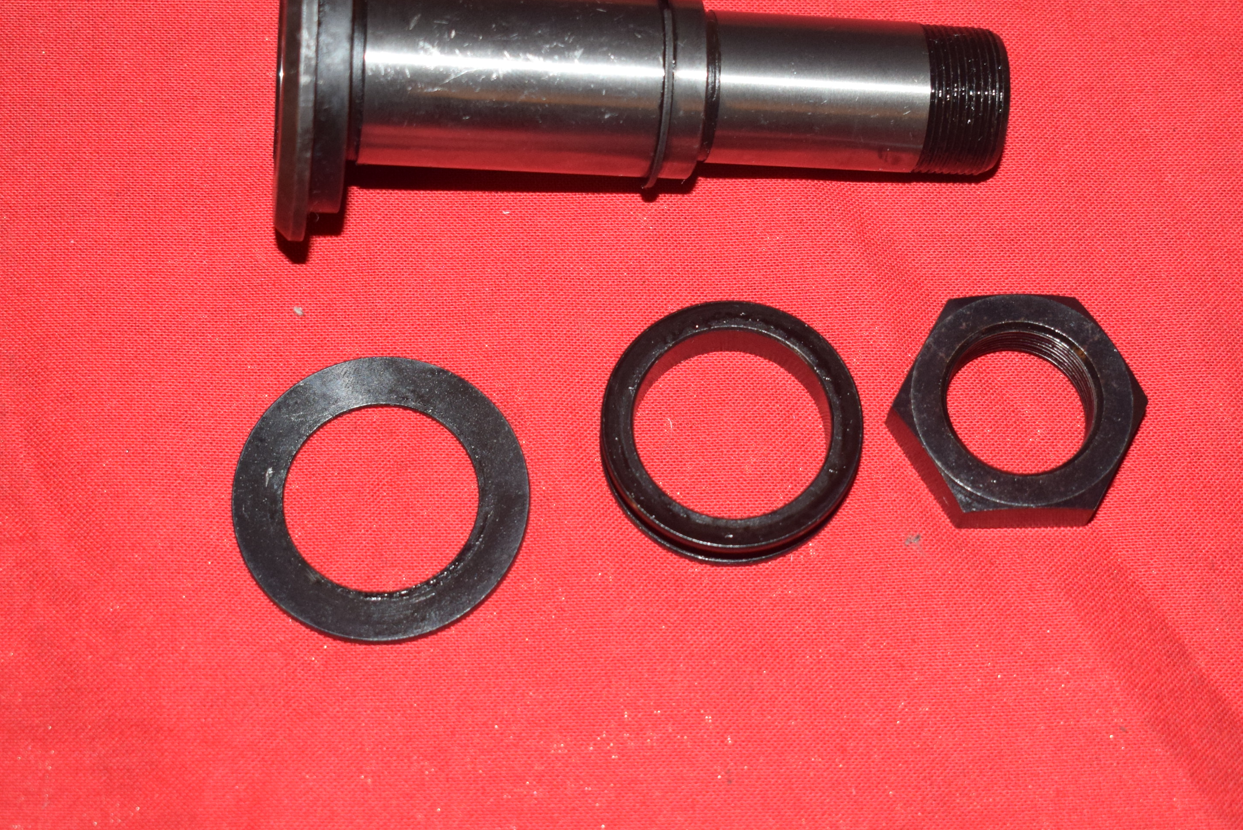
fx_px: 2590
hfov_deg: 27.0
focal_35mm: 75
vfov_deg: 18.2
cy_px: 336
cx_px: 677
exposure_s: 1/160
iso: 1000
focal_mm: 32
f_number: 5.6
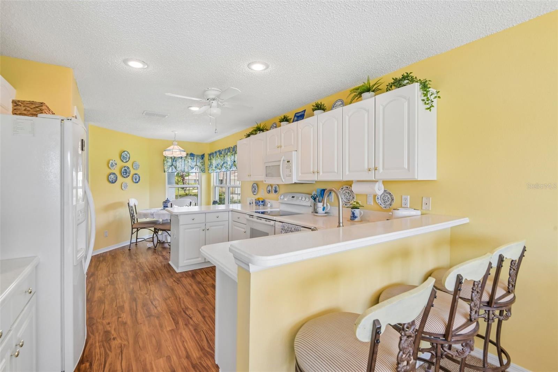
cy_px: 186
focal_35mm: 16
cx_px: 279
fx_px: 248
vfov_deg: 73.7
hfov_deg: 96.7
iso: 400
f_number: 8
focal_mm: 16
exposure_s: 1/50
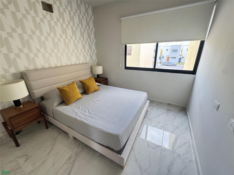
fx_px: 95
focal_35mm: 14
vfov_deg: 85.7
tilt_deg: -20.6
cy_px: 88
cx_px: 117
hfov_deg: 102.1
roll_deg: +1.9
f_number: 2.2
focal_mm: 2.22
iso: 250
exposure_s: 1/99
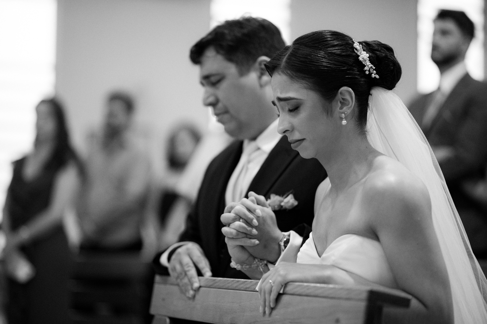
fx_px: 1149
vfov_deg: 16.0
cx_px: 244
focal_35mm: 85
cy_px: 162
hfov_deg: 23.9
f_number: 2
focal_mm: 85
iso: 2500
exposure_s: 1/320
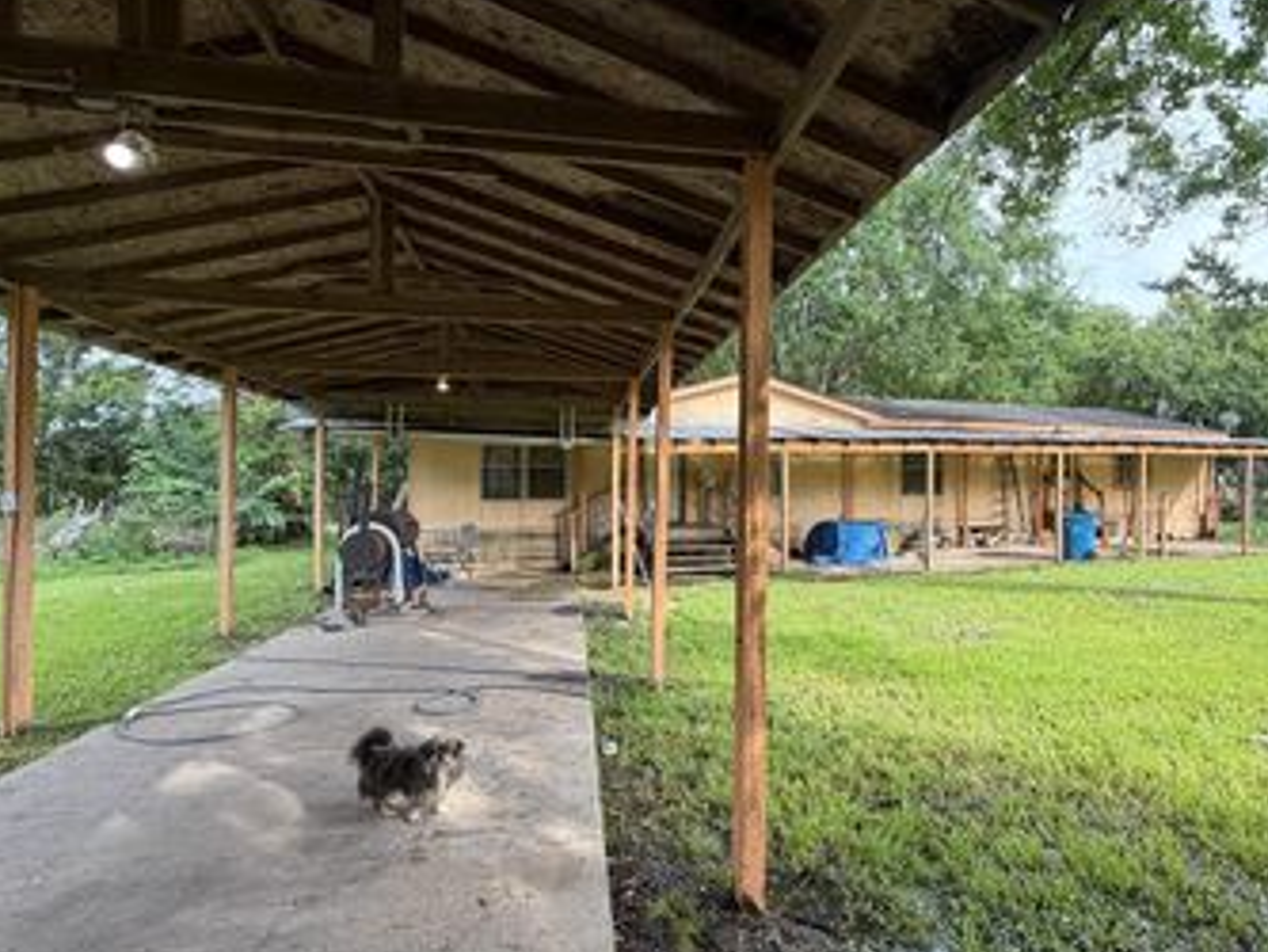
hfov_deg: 78.1
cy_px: 474
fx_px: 770
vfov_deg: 63.5
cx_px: 762
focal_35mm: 21
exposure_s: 1/174
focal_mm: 2.22
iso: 50
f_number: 2.2
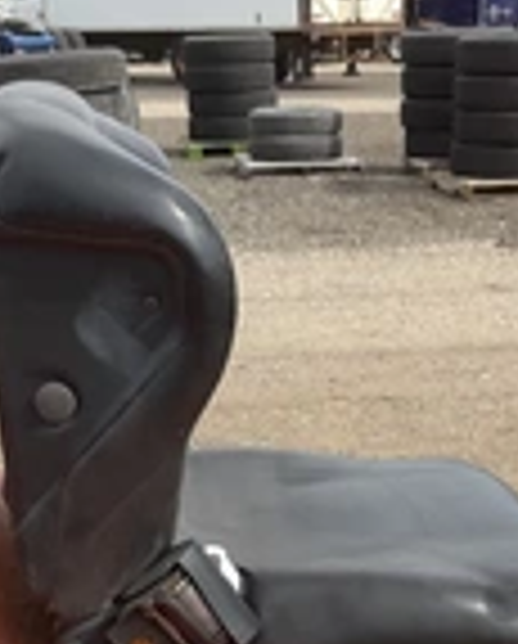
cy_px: 594
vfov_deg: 23.4
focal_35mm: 79
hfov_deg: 19.5
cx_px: 275
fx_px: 1509
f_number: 1.8
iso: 25
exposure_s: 1/1055
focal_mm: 3
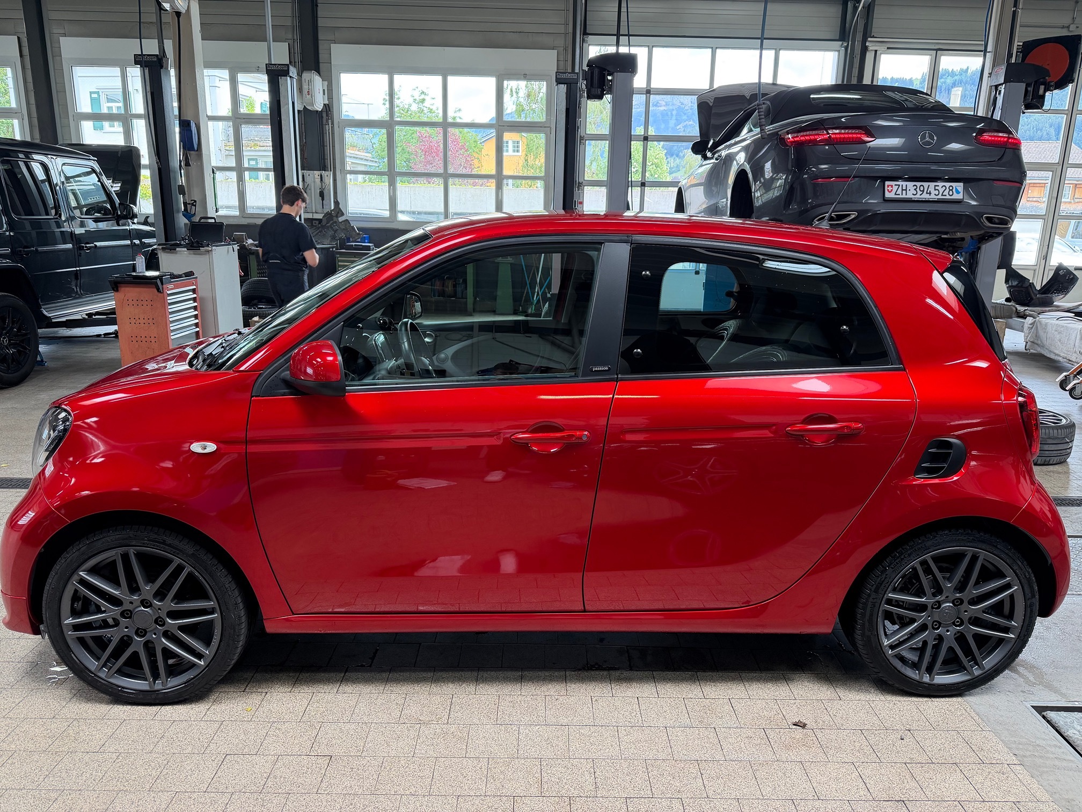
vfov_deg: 56.8
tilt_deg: -13.9
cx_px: 541
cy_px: 406
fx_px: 750
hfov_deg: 71.6
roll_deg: -1.0
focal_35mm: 24
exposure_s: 1/100
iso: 125
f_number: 1.78
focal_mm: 6.76
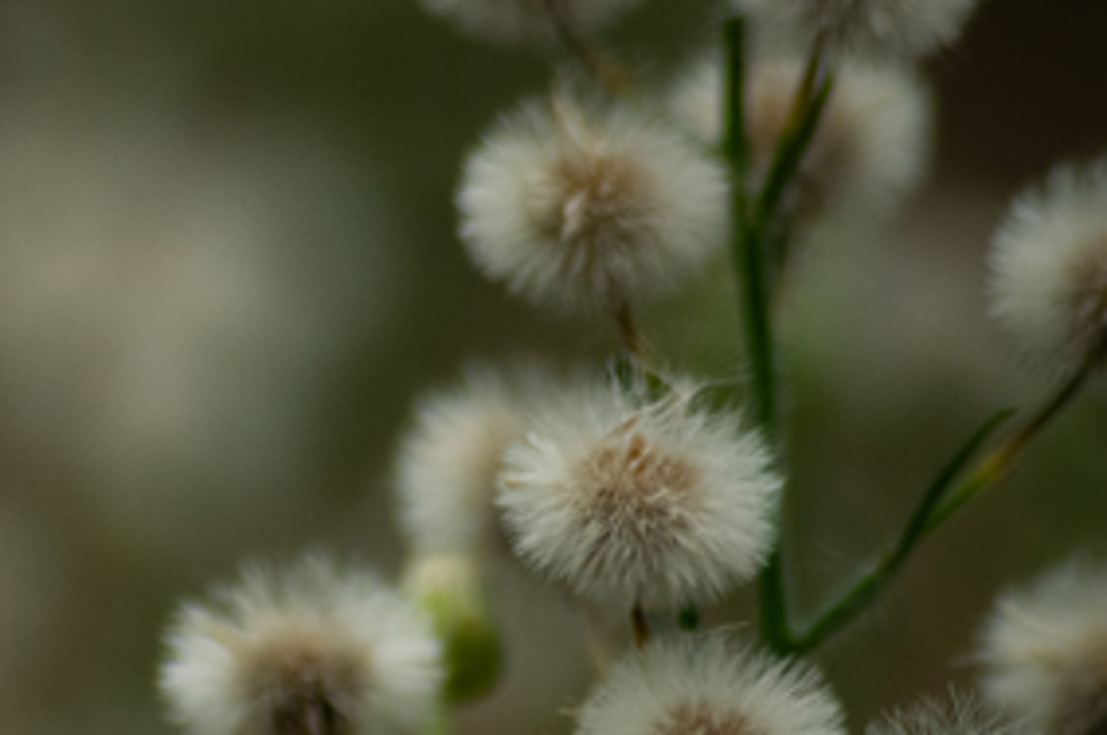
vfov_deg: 1.4
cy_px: 614
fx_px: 29332
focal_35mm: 955
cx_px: 219
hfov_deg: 2.2
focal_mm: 300
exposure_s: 1/250
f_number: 5.6
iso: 1000
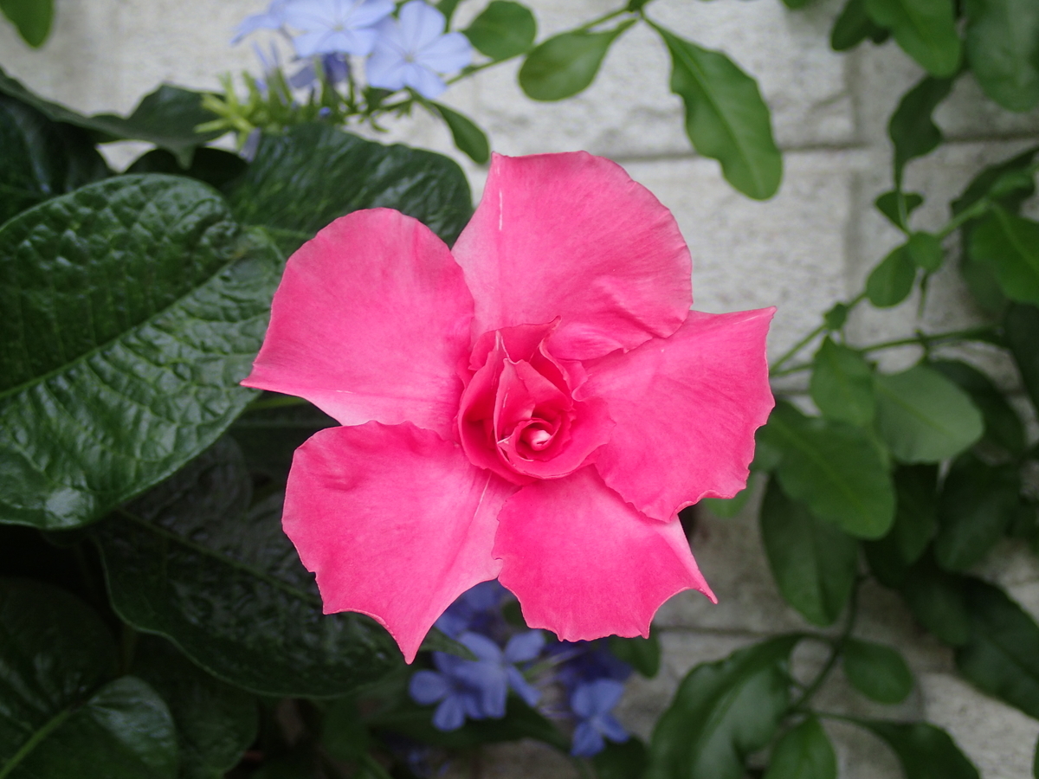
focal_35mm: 49
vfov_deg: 29.7
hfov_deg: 38.9
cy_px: 390
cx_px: 520
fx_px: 1471
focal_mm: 8.99
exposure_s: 1/160
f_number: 3.2
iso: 100
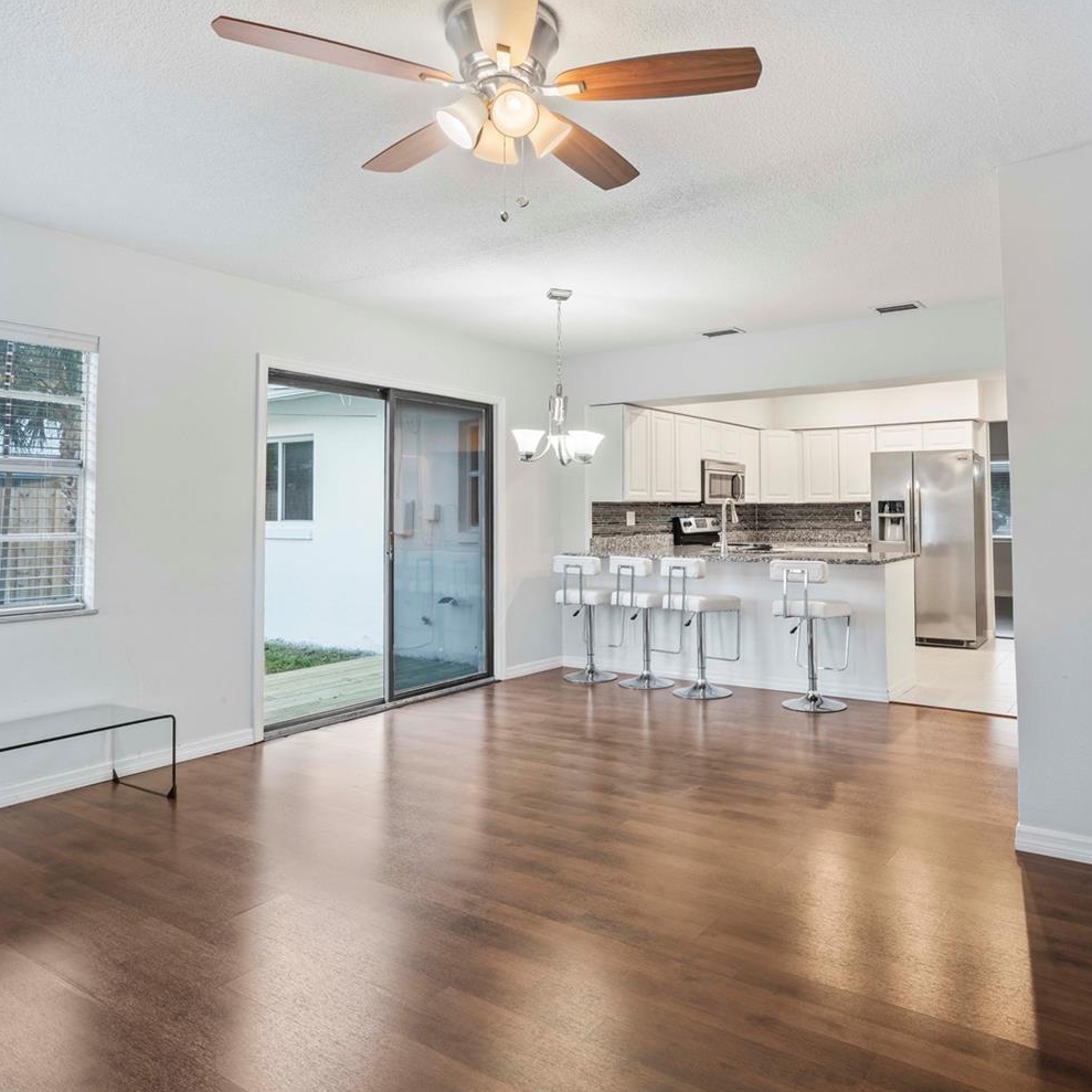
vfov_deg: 69.6
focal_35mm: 22
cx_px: 656
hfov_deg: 68.9
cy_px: 534
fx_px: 785
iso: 200
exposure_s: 1
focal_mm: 16
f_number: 9
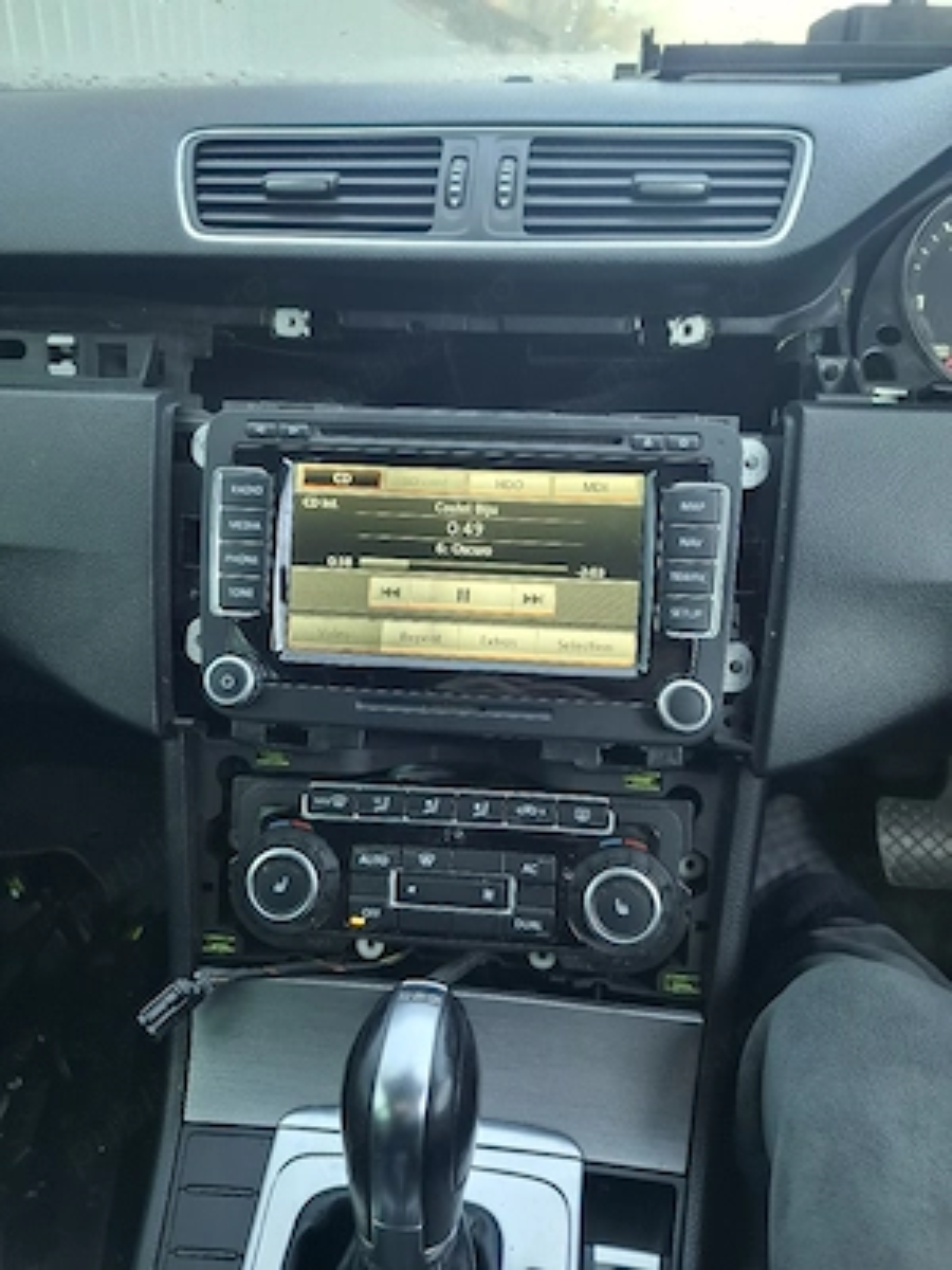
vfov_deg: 73.9
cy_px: 635
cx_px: 476
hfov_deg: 58.9
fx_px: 843
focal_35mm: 23
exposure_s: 1/100
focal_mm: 5.54
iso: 320
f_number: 1.8
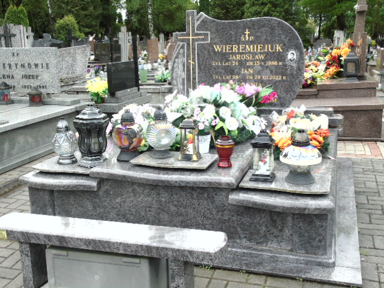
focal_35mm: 40
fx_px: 444
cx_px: 192
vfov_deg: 36.0
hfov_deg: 46.8
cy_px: 144
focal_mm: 7.1
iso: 80
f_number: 3.9
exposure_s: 1/160
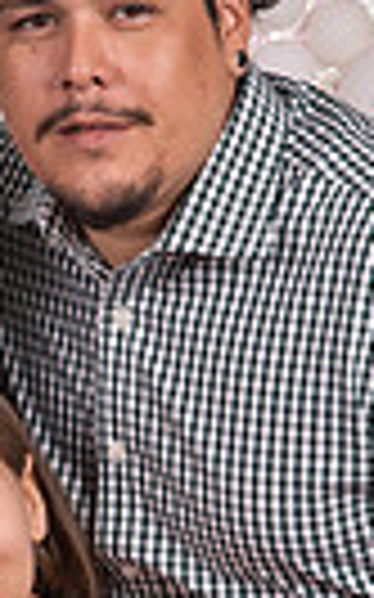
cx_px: 11
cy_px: 576
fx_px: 4832
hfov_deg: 4.4
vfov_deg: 7.1
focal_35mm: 296
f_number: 13
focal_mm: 86
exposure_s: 1/160
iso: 50
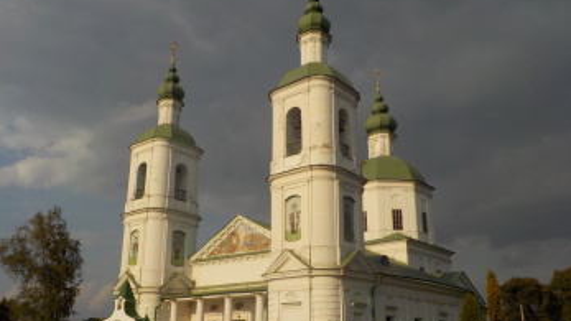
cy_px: 179
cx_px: 286
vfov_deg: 35.6
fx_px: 500
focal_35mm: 33
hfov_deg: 59.5
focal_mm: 4.1
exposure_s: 1/640
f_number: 6.6
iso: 125
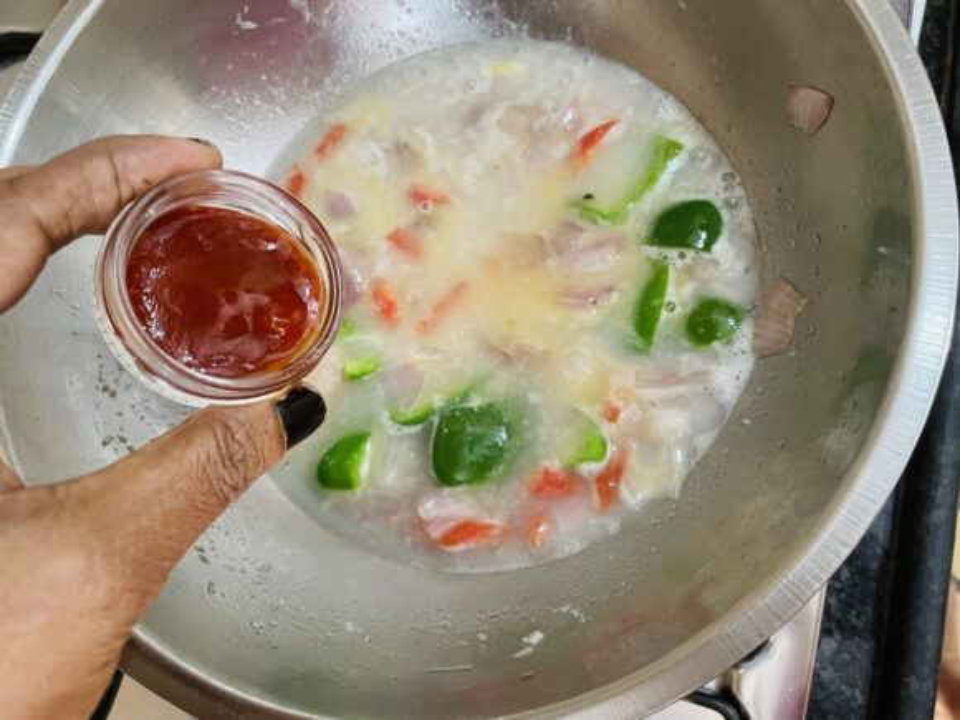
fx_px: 721
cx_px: 480
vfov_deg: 53.1
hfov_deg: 67.3
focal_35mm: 26
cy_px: 360
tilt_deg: -71.5
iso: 250
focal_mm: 4.2
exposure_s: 1/50
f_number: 1.6
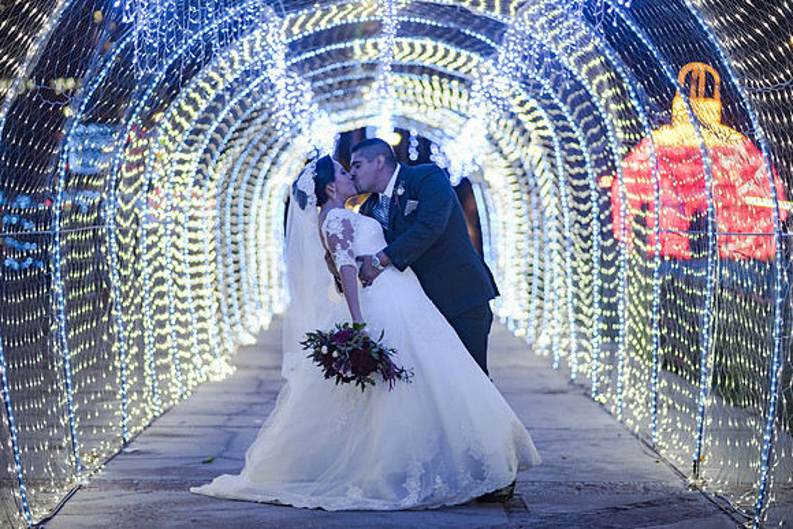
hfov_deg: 23.9
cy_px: 264
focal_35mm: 85
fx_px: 1873
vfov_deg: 16.1
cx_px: 396
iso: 800
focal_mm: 85
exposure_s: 1/125
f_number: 1.8
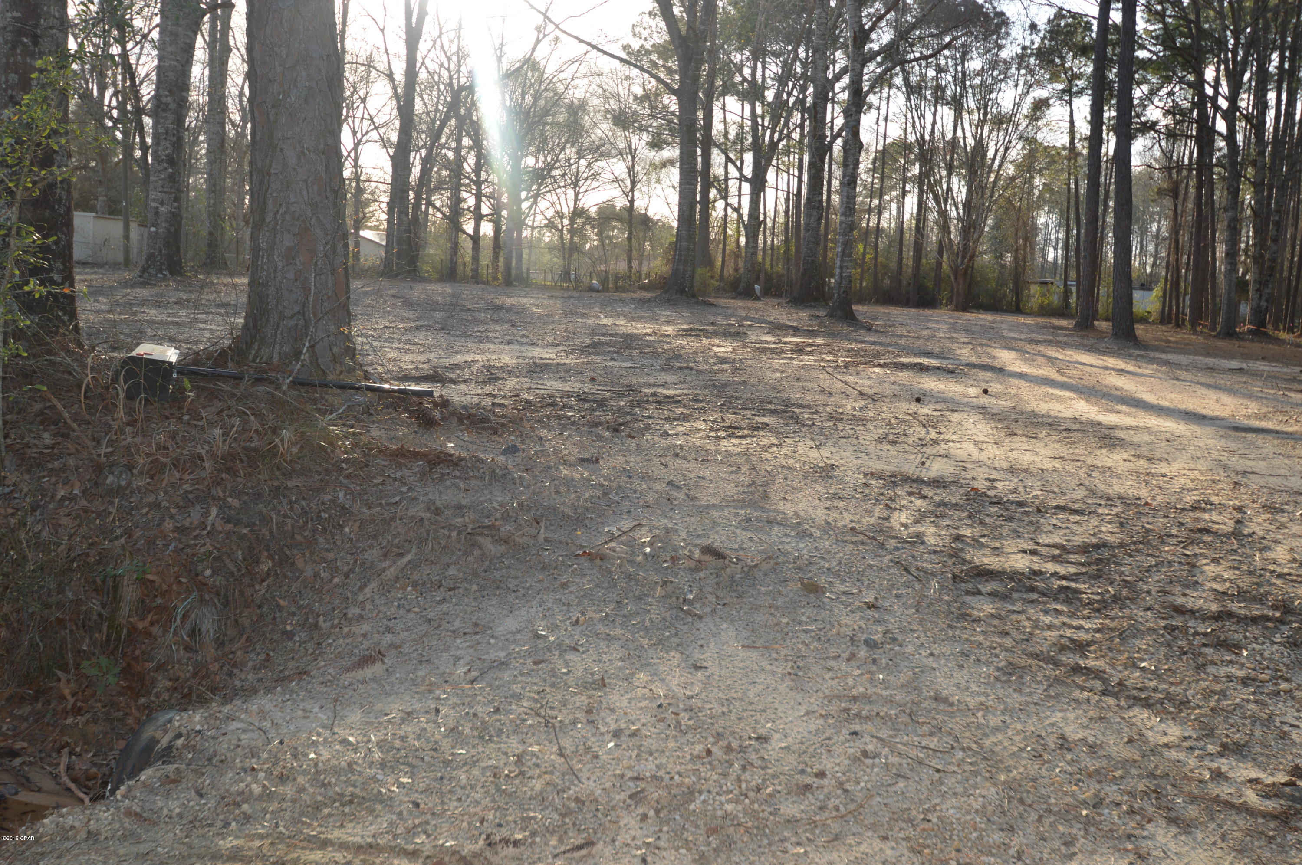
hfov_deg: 53.2
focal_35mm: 36
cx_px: 651
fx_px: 1301
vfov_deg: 36.8
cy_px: 432
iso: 100
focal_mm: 24
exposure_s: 1/160
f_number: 4.5
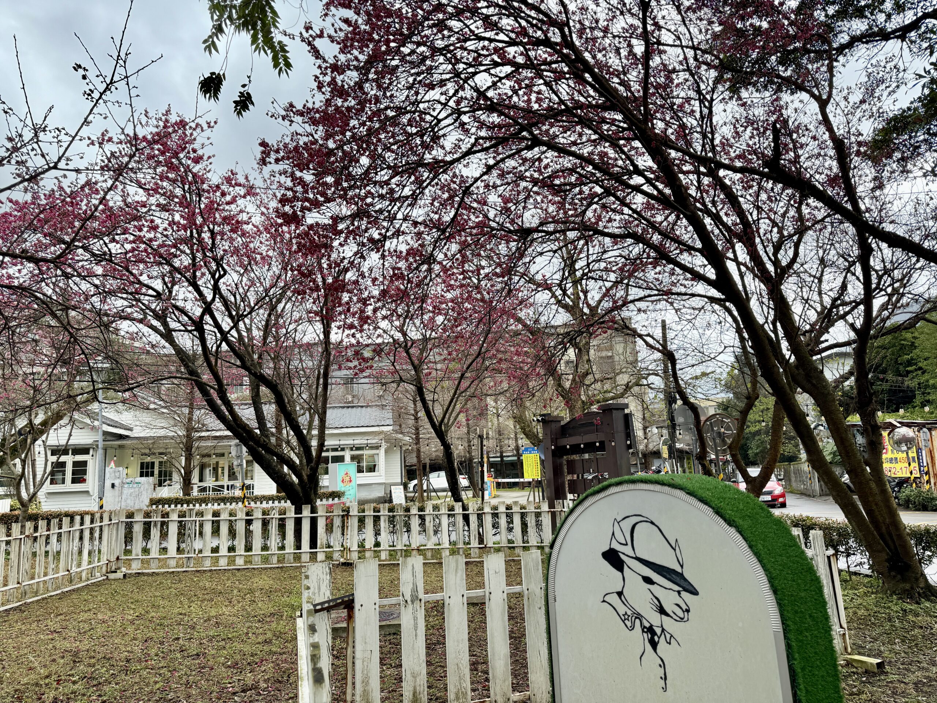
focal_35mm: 24
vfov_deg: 56.8
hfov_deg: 71.6
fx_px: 650
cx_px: 468
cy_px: 352
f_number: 1.78
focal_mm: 6.76
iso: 100
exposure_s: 1/967
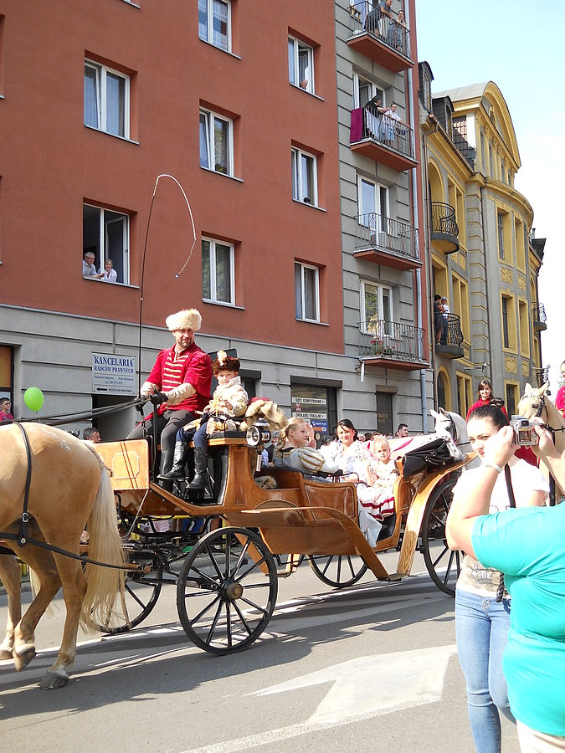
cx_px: 282
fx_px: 892
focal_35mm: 41
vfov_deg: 45.8
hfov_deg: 35.1
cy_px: 376
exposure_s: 1/320
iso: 80
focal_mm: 6.72
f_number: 3.1
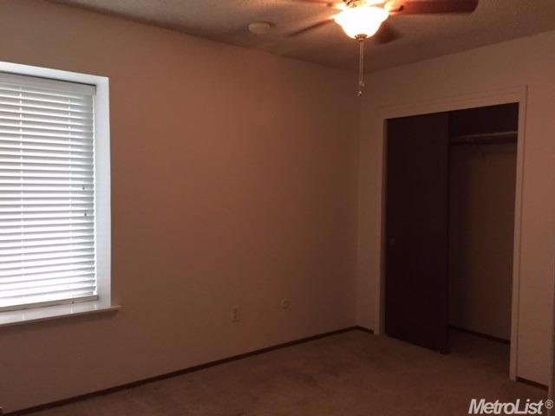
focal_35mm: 29
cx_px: 278
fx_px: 465
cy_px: 208
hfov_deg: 61.7
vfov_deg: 48.2
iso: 250
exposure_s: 1/20
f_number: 2.2
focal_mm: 4.15
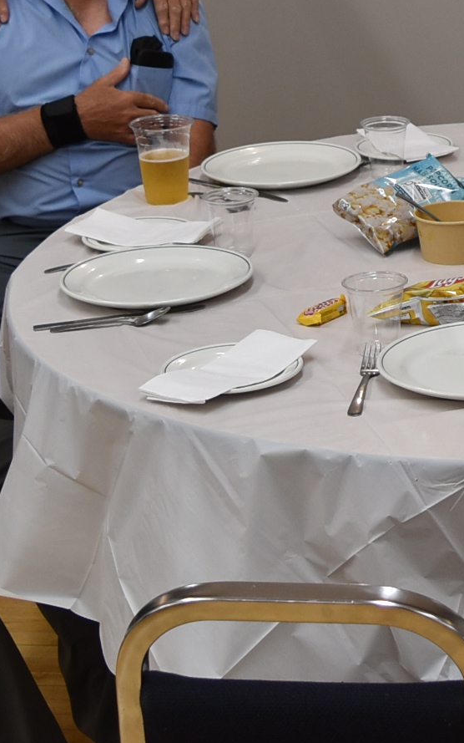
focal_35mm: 103
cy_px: 98
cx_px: 499
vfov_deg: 19.9
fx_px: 2083
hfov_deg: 12.5
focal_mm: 20
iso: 400
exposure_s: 1/60
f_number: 4
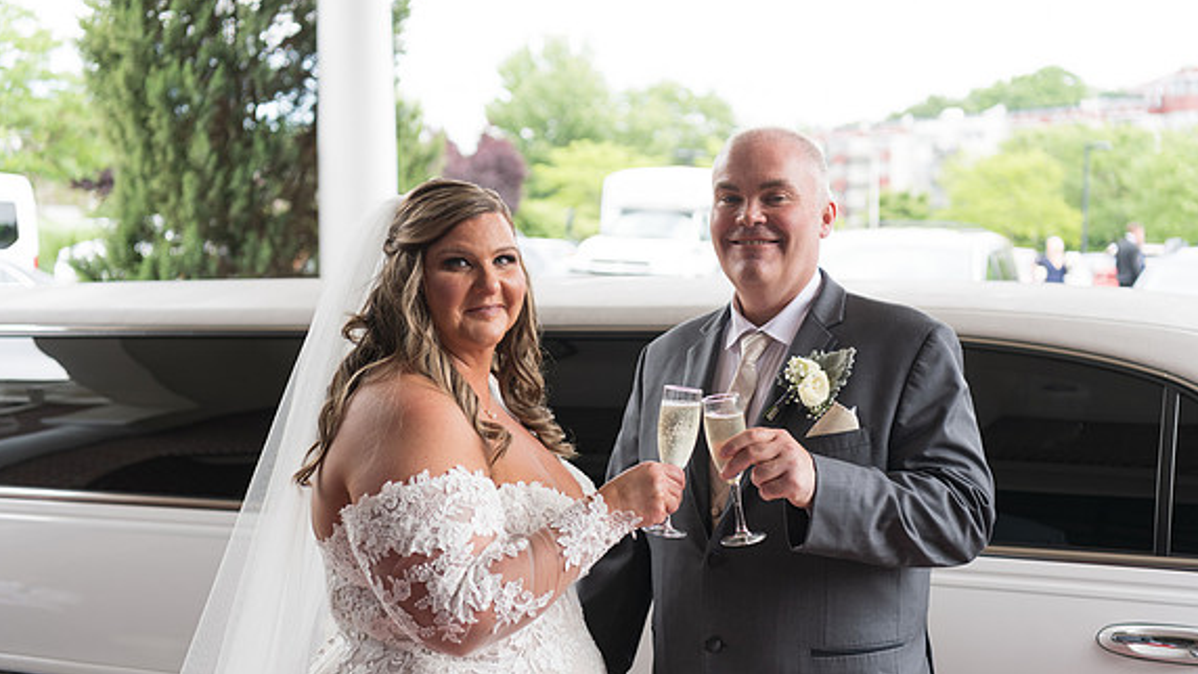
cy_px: 376
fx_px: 1620
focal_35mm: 51
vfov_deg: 23.5
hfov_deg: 40.6
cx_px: 599
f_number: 2.8
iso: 64
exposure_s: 1/200
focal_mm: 48
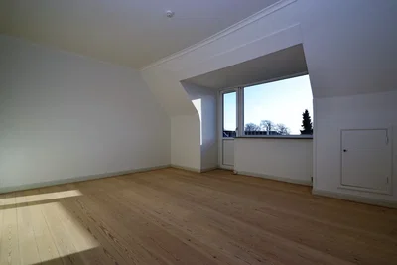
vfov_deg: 77.4
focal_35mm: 15
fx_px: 165
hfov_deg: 100.4
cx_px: 198
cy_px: 132
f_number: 7.1
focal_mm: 10
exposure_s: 1/200
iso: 100
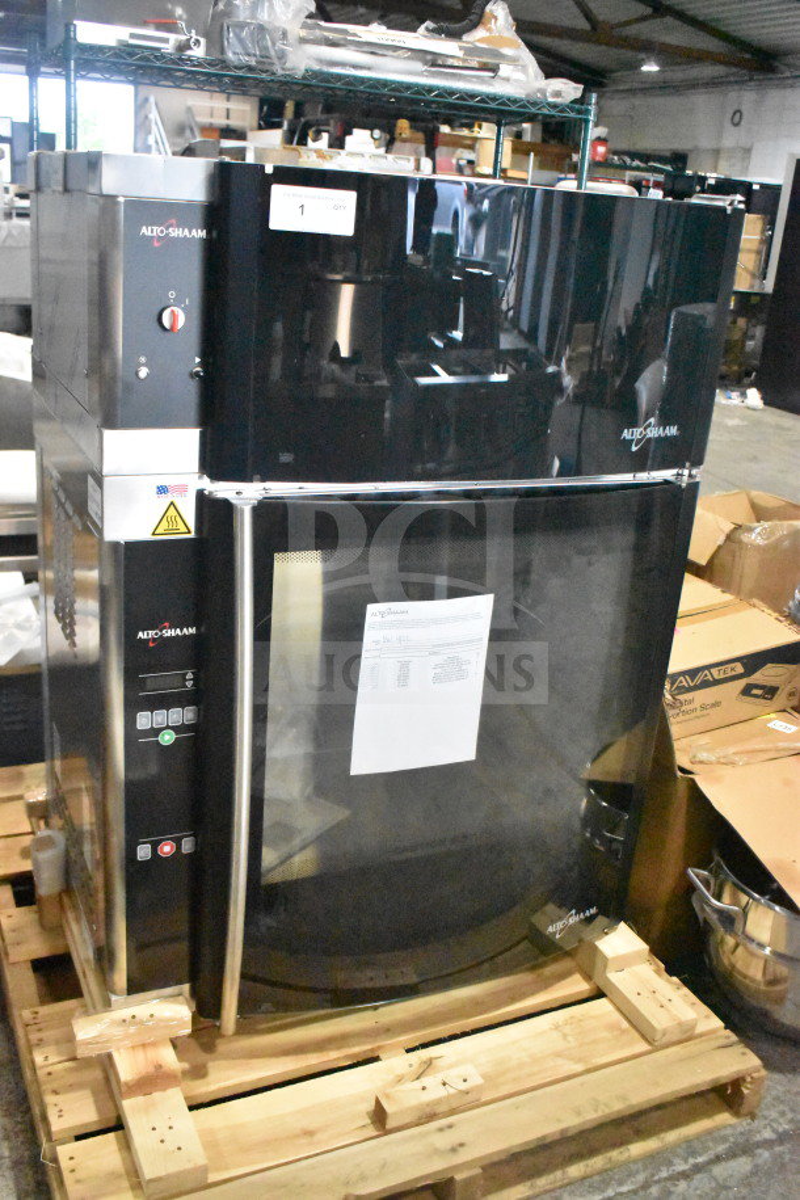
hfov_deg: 40.0
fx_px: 1100
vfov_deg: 57.2
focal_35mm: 33
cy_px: 600
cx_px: 400
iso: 25600
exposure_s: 1/3200
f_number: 3.8
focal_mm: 22
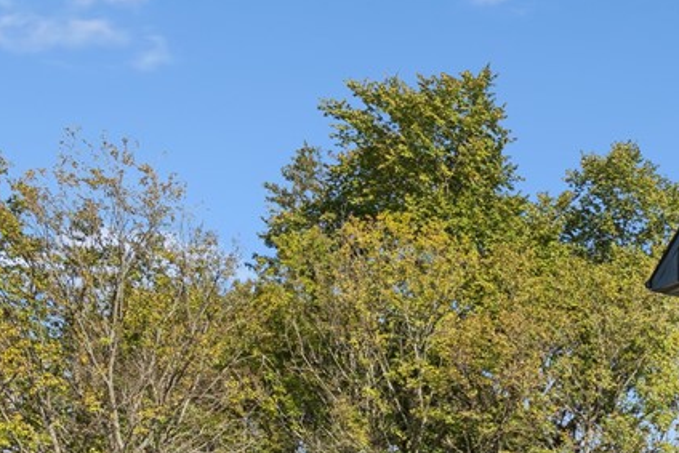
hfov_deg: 23.6
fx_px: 1283
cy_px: 715
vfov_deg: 17.6
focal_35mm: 68
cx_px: 1021
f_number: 8
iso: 100
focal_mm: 17
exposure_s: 1/250
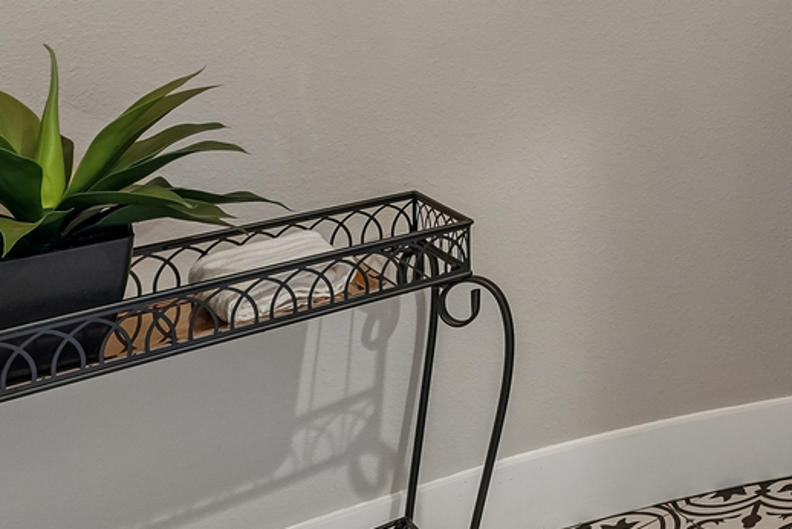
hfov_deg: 28.5
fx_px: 1135
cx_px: 1118
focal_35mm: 52
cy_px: -142
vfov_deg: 23.5
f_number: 8
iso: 400
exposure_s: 1/13
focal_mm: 16.5
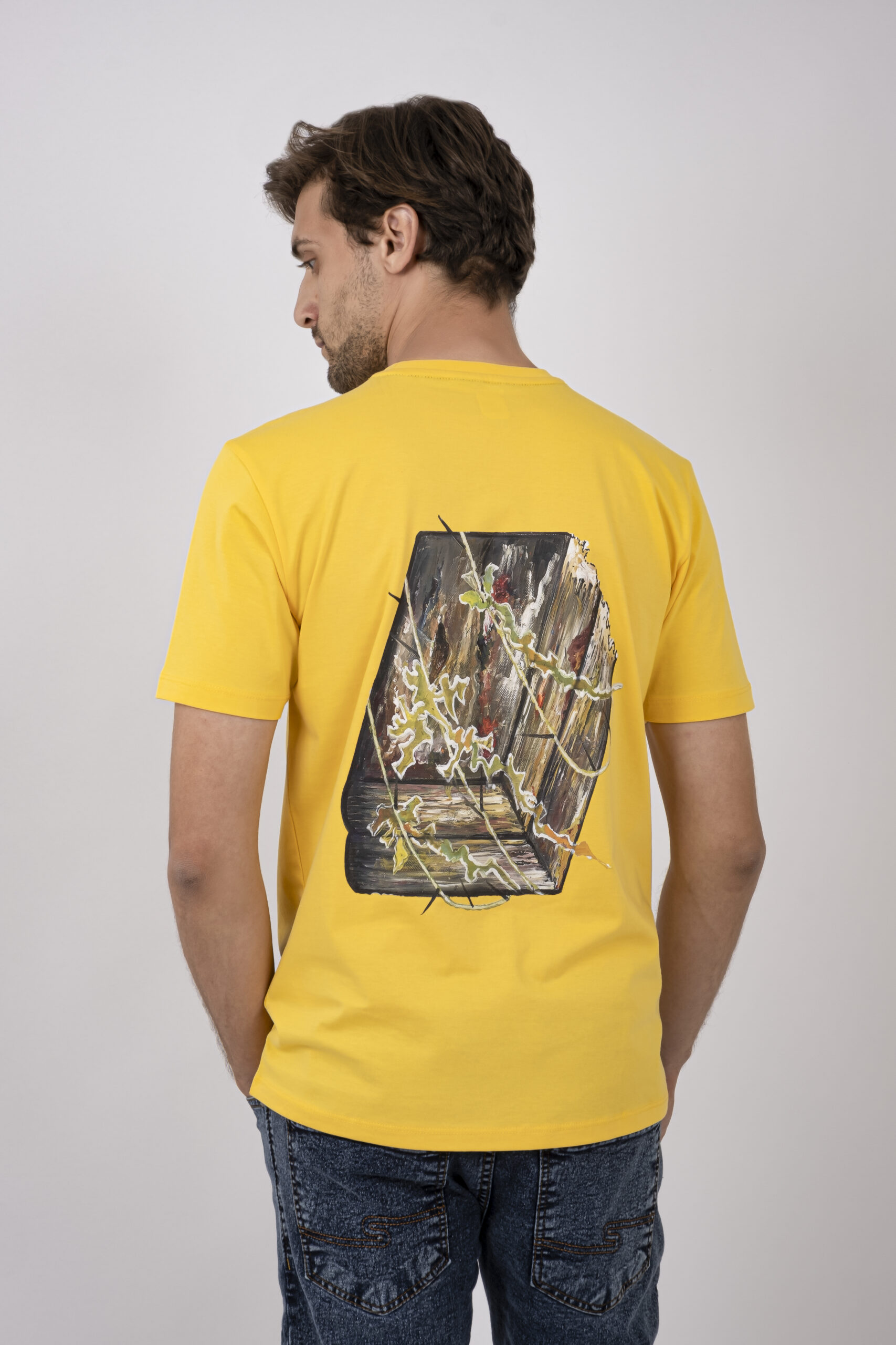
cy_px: 672
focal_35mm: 69
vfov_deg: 29.2
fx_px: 2575
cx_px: 448
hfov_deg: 19.7
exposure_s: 1/125
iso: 80
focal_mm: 46.3
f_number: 13
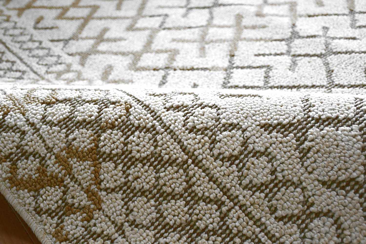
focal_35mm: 51
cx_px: 183
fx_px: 518
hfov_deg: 38.9
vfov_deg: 26.5
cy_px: 122
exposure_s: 1/250
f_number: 4.2
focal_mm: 34
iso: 720
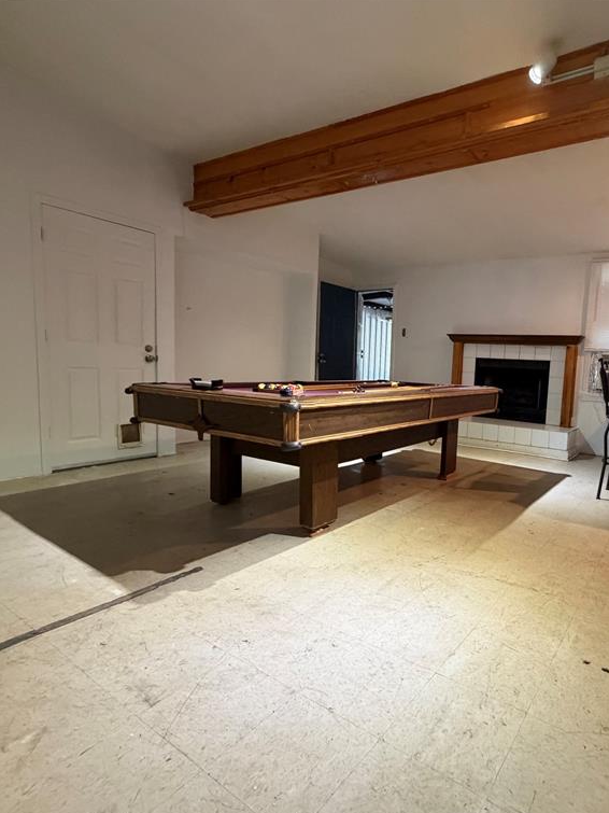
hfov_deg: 65.9
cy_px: 407
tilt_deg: -6.1
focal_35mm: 19
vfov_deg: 84.7
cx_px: 429
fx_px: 446
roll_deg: -2.4
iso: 640
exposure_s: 1/60
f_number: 2.2
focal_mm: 2.22
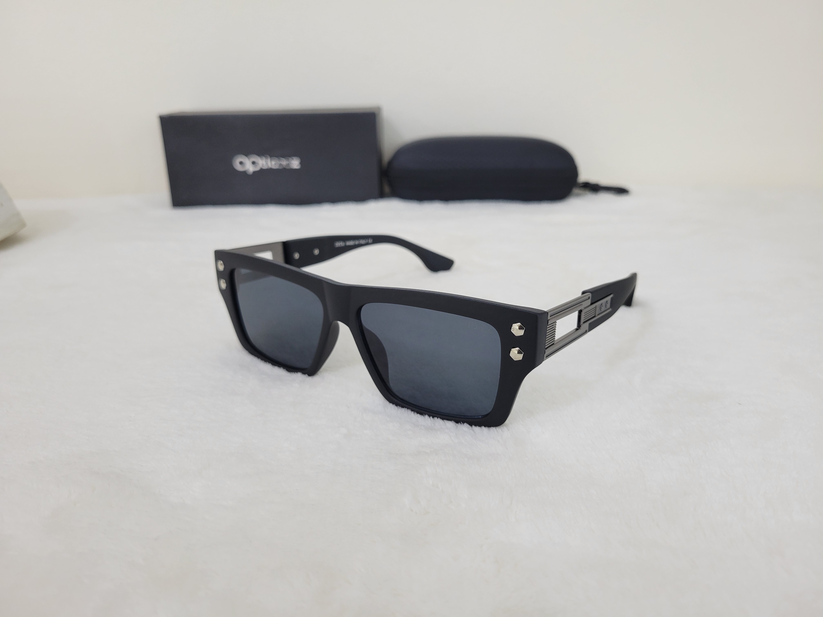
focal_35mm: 26
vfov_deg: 53.1
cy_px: 308
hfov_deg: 67.3
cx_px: 412
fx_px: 618
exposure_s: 1/100
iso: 160
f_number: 1.8
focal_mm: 5.4
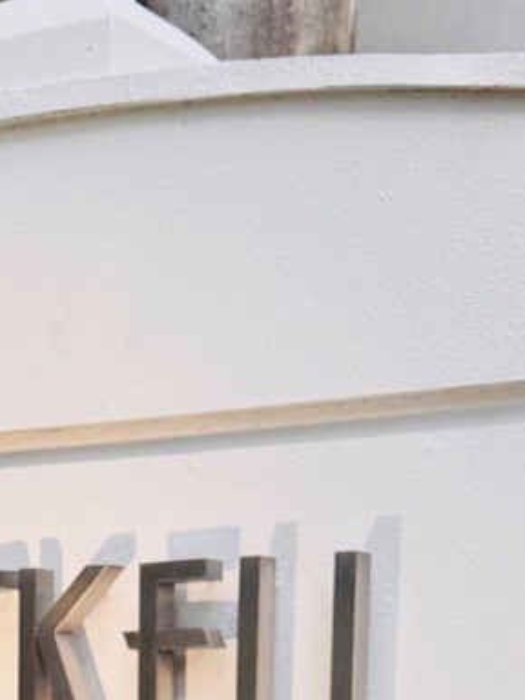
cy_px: 1050
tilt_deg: -6.8
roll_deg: -1.0
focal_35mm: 100
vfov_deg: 17.6
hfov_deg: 14.7
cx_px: 86
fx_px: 2022
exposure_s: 1/231
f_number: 1.78
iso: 64
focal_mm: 6.76
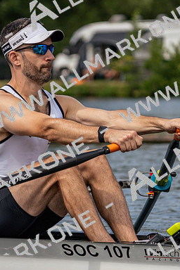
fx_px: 2265
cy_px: 135
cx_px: 68
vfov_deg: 6.8
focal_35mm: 302
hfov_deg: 4.6
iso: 250
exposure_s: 1/1600
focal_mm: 200
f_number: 5.6
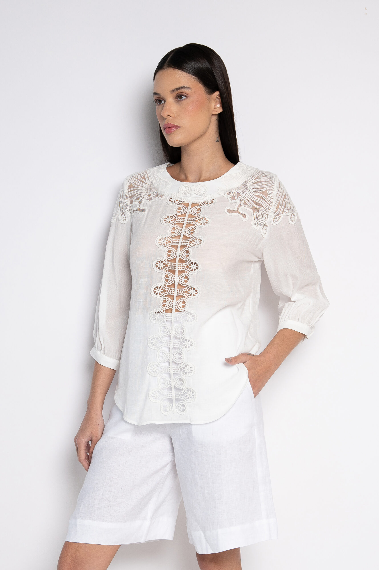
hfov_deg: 31.8
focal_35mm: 42
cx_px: 190
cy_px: 285
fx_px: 664
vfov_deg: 46.4
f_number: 5
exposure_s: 1/125
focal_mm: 42
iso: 320
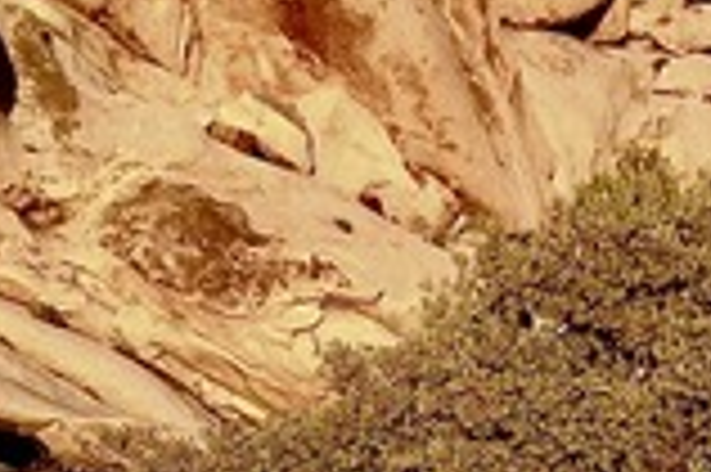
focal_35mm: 113
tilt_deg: -12.4
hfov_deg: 18.0
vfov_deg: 11.4
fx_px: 2229
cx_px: 536
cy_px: 773
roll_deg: +0.3
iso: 50
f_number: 2.4
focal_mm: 4.12
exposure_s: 1/596
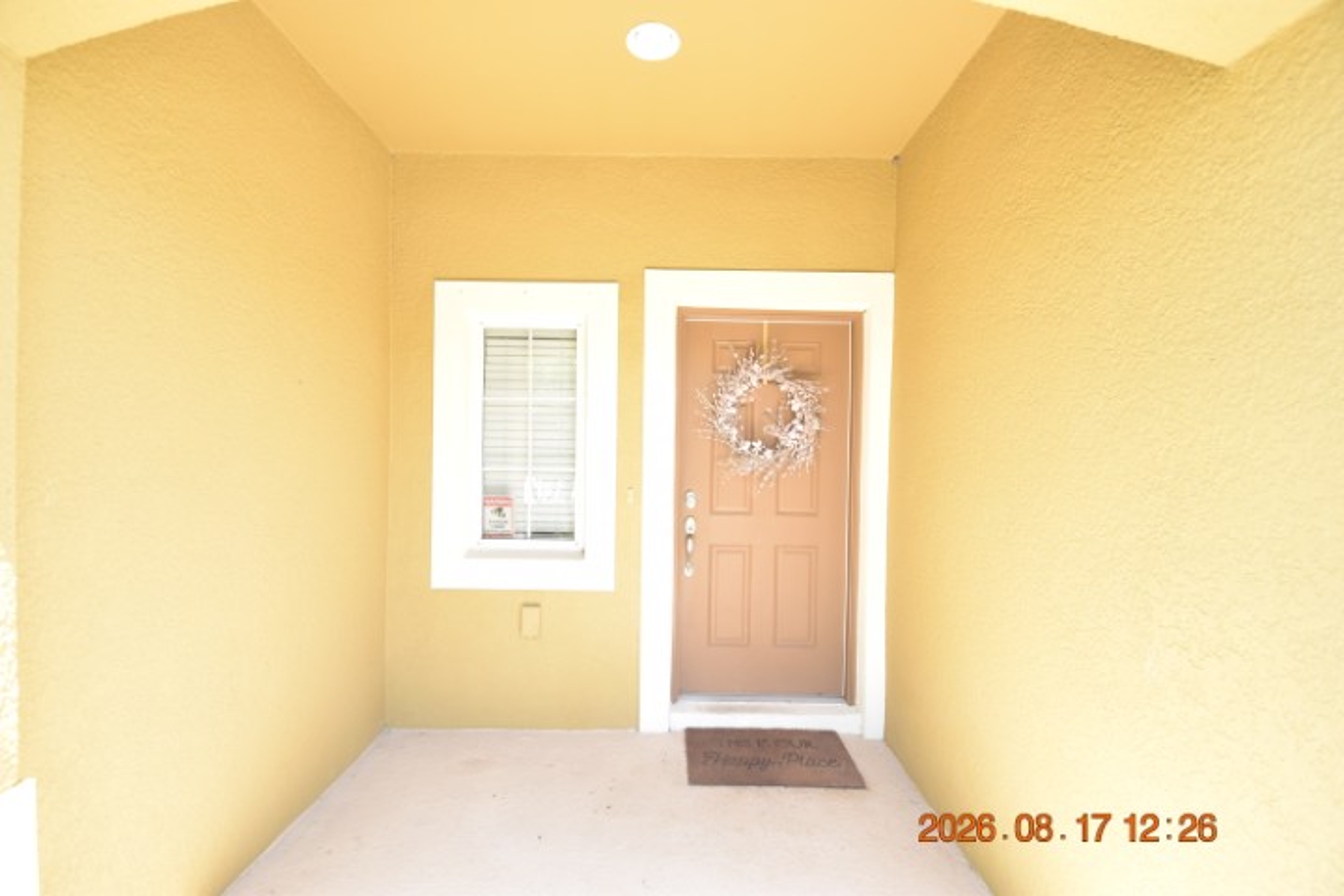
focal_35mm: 15
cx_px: 672
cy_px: 448
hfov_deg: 100.4
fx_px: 560
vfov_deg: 77.3
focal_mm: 10
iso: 400
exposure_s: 1/125
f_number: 5.6
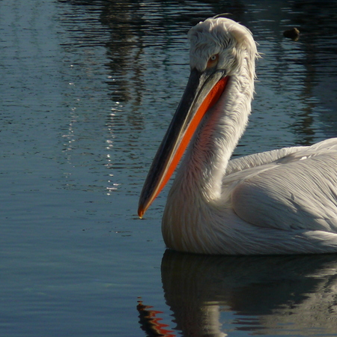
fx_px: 6939
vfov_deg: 2.8
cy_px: 225
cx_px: 161
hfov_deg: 2.8
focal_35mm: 630
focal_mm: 66.1
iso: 100
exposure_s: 1/1000
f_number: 3.6
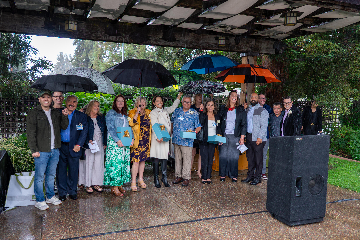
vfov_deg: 42.4
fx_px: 310
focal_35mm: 31
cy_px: 120
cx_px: 180
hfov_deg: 60.3
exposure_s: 1/100
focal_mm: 31
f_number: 5
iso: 640
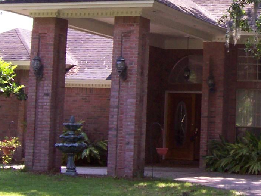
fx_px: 845
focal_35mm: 112
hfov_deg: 17.2
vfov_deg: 13.2
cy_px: 46
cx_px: 262
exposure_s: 1/267
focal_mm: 5.6
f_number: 2.7
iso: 80
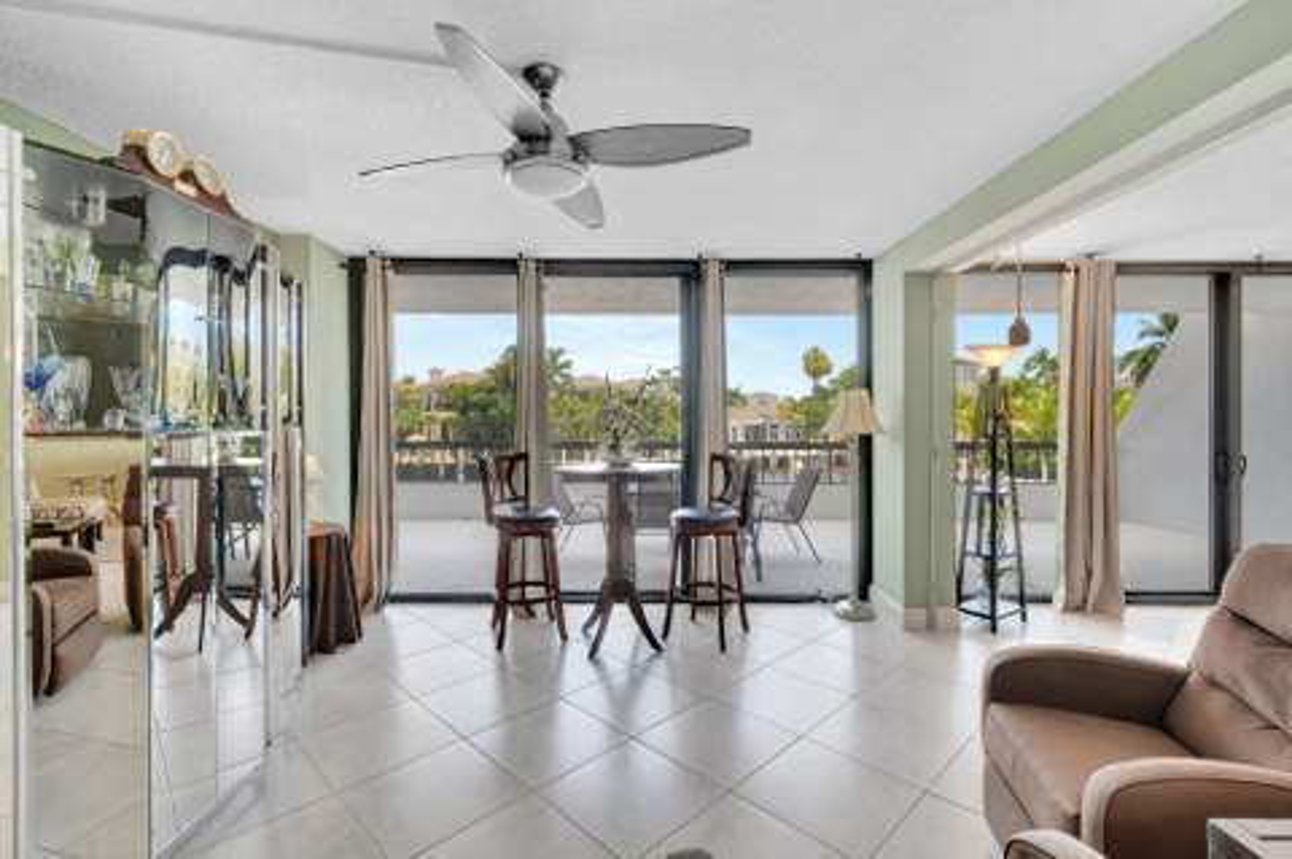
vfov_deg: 77.2
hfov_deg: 100.4
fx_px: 538
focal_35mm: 15
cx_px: 646
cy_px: 430
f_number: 8
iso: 1100
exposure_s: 1/80
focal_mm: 10
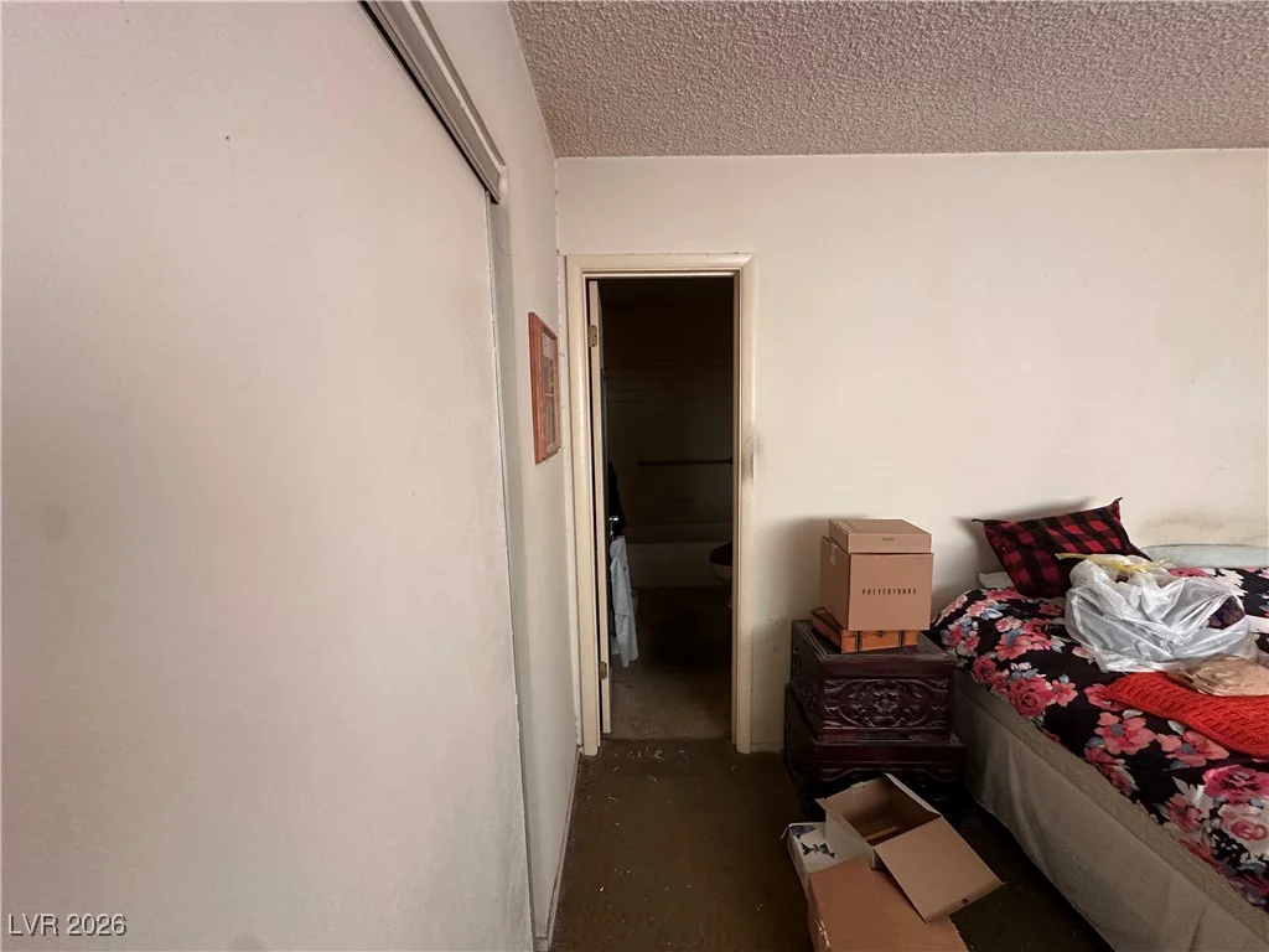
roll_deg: +1.9
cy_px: 476
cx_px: 634
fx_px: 513
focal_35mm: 14
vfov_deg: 85.7
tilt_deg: -6.1
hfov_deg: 102.1
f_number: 2.2
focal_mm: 2.22
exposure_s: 1/62
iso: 320
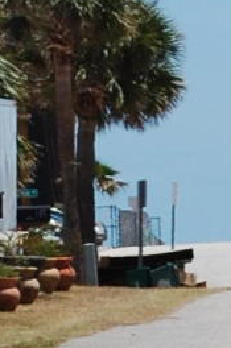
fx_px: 6047
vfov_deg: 3.3
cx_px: 282
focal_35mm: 626
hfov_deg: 2.2
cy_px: 218
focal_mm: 55
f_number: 10
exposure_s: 1/400
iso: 200
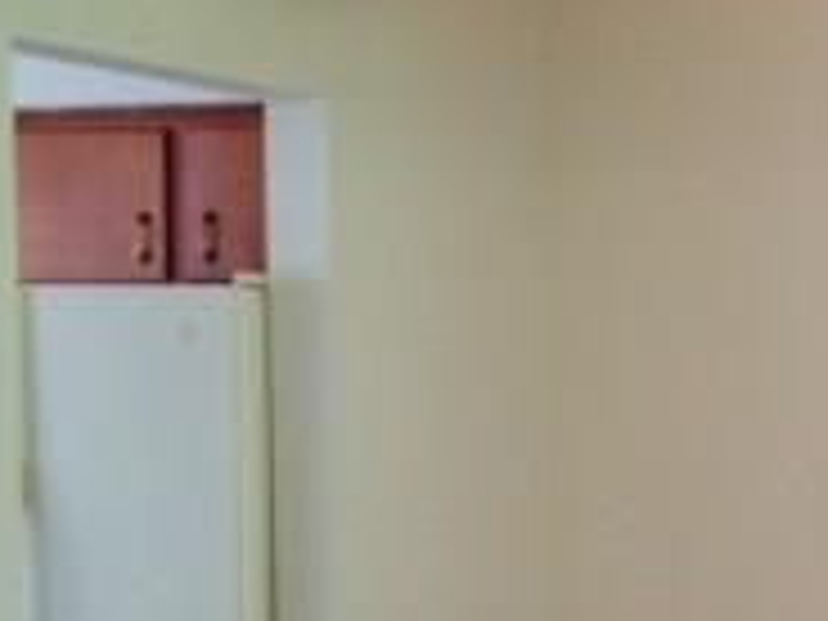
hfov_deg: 15.2
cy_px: 639
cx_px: 1138
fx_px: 2918
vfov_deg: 12.0
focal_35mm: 122
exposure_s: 1/20
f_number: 2.4
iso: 80
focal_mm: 4.28
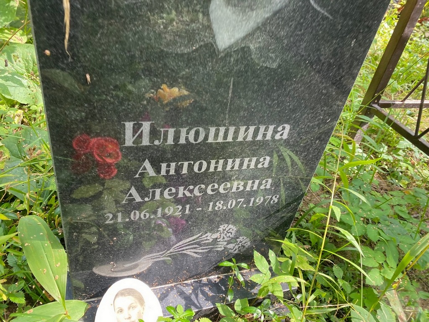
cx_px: 214
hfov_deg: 67.3
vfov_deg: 53.1
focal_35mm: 26
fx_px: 322
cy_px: 161
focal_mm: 4.25
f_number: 1.8
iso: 80
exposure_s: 1/122
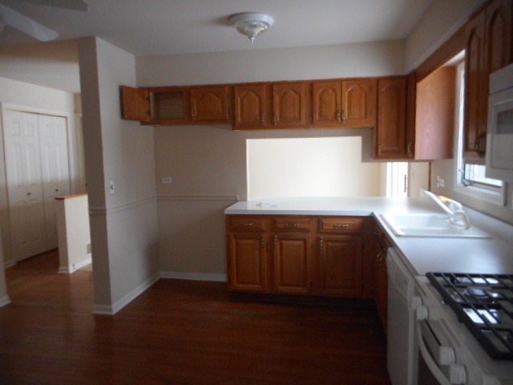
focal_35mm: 25
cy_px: 192
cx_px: 256
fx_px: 370
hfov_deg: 69.4
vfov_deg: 54.9
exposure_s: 1/30
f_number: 3.7
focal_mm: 4.5
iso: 360
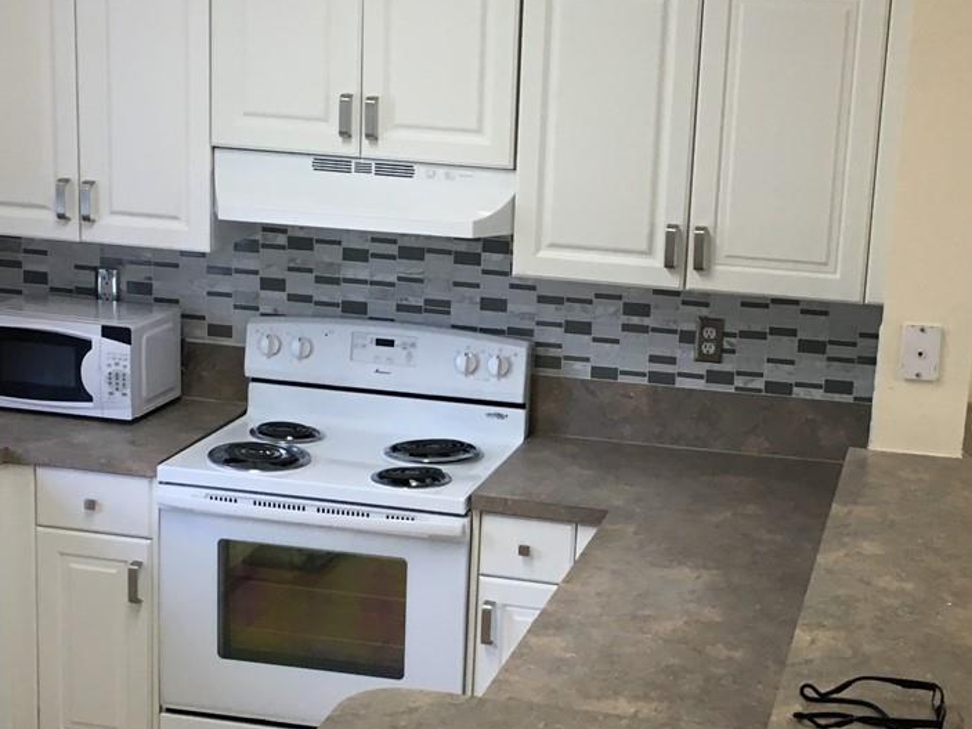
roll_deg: -2.0
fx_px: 1853
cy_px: 447
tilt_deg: -15.5
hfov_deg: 29.3
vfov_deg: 22.2
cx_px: 564
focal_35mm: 66
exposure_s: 1/30
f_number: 2.2
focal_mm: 4.15
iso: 32
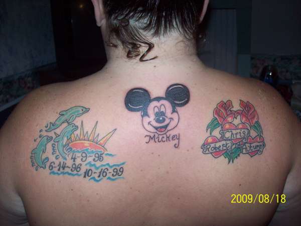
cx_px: 150
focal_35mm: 36
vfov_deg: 39.7
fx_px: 313
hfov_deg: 51.4
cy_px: 113
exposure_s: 1/64
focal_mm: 6
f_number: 2.7
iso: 80
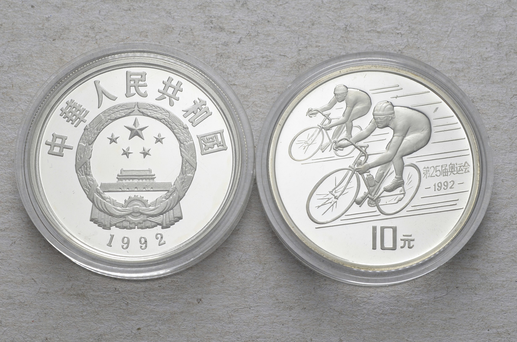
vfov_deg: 18.8
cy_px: 171
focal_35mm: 72
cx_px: 258
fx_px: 1032
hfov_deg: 28.1
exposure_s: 1/250
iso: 400
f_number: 14
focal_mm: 48
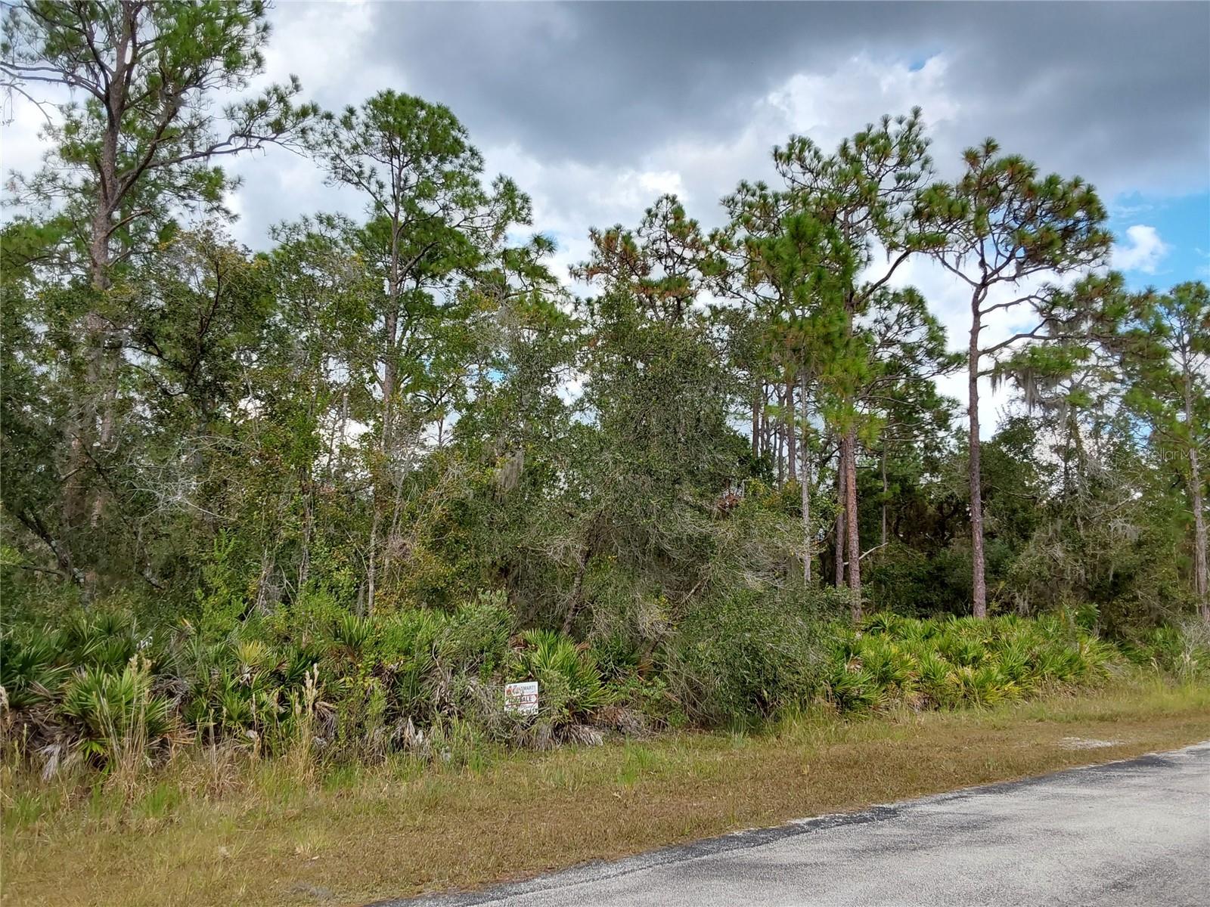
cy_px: 454
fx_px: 979
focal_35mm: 28
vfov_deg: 49.7
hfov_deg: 63.4
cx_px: 605
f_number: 1.9
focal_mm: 2.91
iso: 50
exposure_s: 1/752
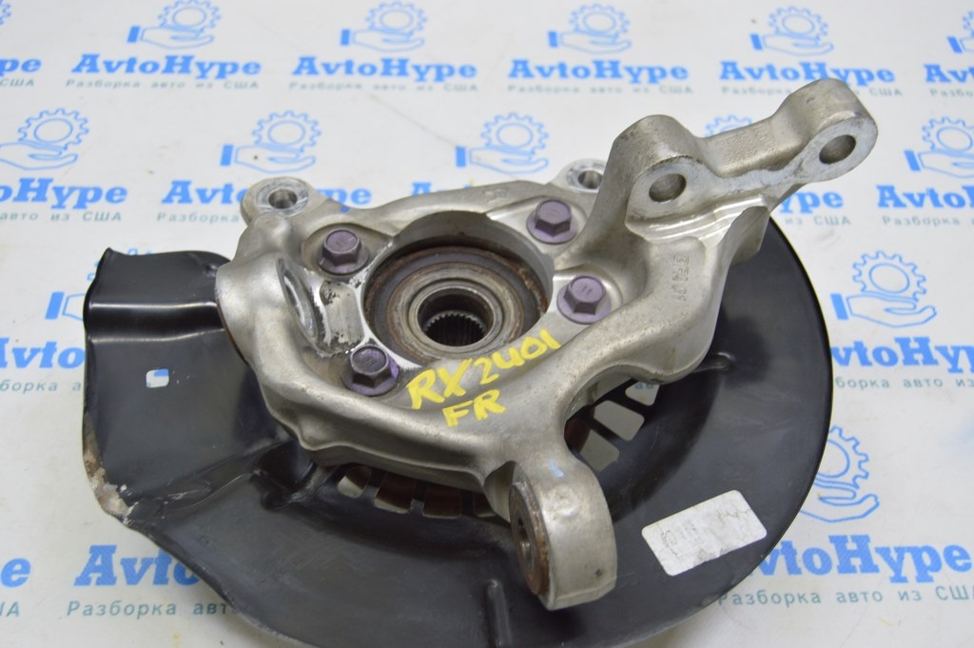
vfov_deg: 34.2
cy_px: 324
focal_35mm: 39
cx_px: 487
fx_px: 1054
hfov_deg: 49.6
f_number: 5.6
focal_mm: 26
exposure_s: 1/20
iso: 400
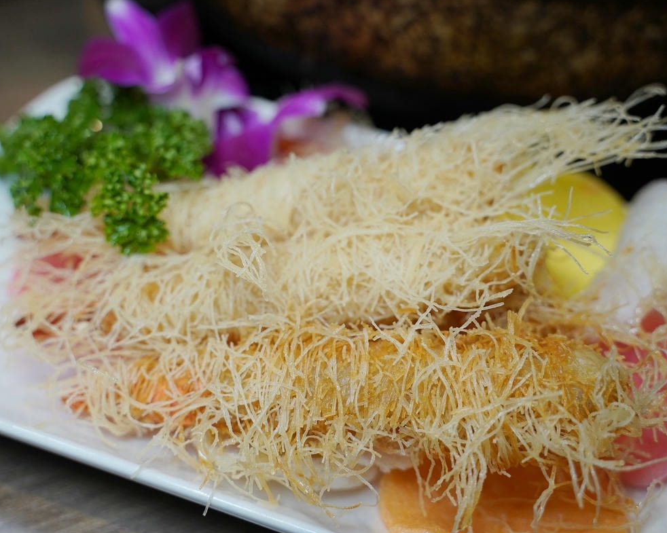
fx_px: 770
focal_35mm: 39
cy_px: 268
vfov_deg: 38.2
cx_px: 331
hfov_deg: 46.9
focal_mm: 34
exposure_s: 1/160
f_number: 4.5
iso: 250
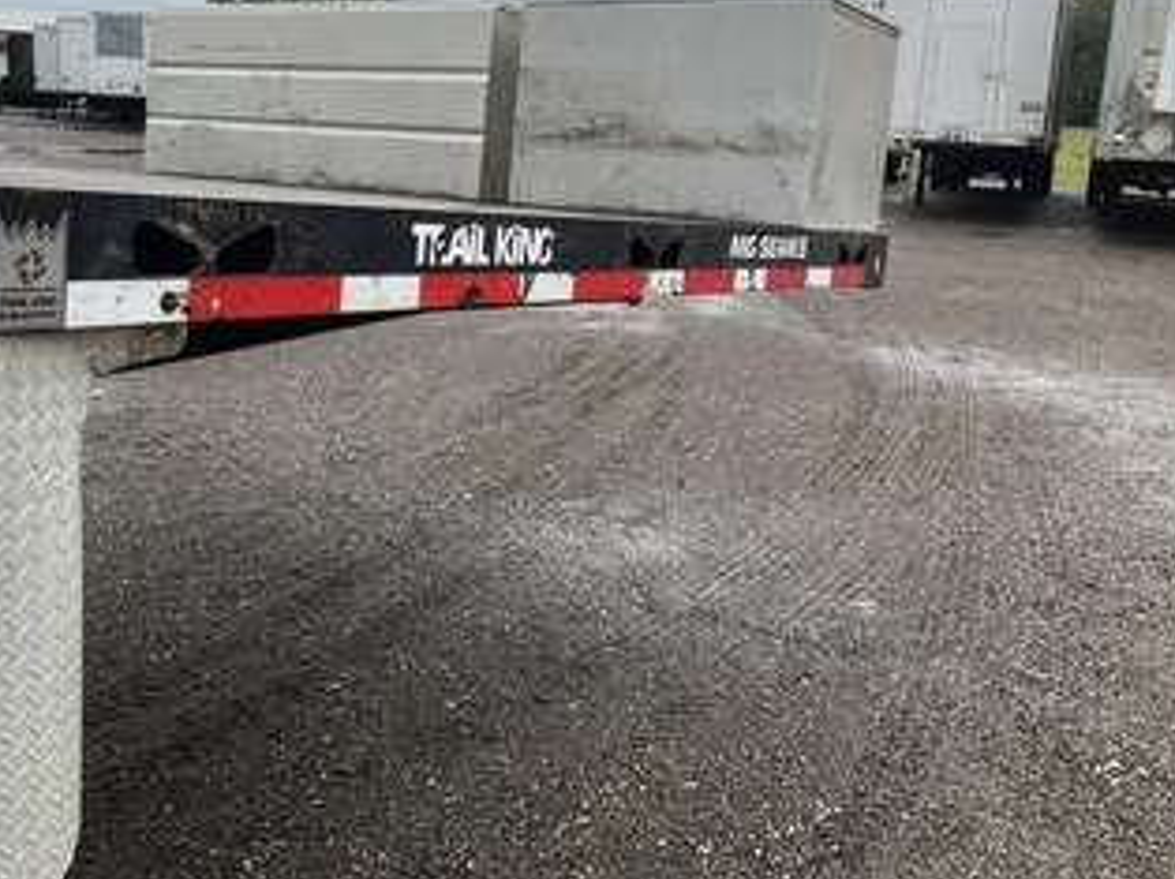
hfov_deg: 49.9
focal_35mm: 37
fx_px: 1255
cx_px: 475
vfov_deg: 38.4
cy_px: 333
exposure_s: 1/534
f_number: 1.8
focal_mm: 3
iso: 25
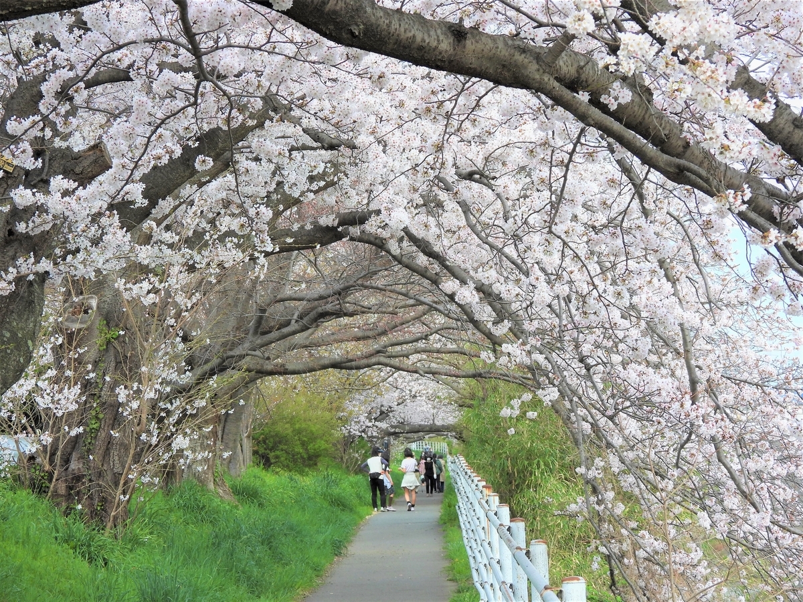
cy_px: 301
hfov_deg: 15.8
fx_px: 2900
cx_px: 402
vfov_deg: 11.9
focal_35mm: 125
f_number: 4
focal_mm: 22.3
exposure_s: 1/250
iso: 100
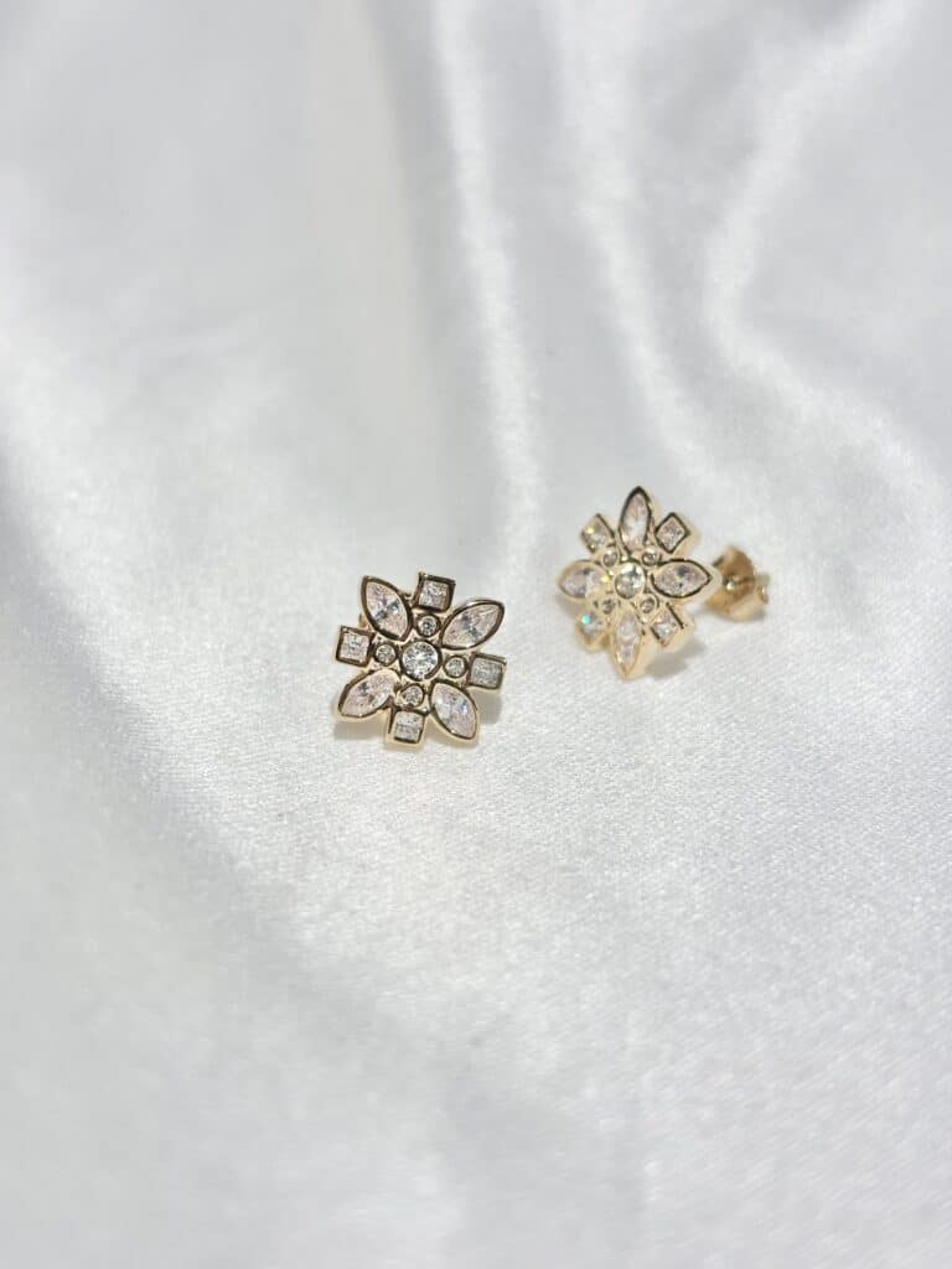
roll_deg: +0.4
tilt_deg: -22.0
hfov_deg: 28.0
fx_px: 1907
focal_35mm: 52
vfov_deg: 36.8
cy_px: 634
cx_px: 476
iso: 32
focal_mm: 5.96
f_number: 1.6
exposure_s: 1/484
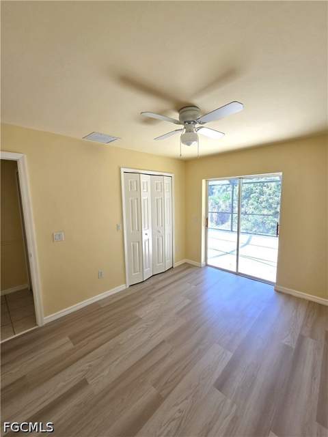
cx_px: 164
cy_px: 218
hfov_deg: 89.9
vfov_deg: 106.2
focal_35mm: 13
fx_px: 164
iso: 50
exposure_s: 1/121
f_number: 2.2
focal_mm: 2.2
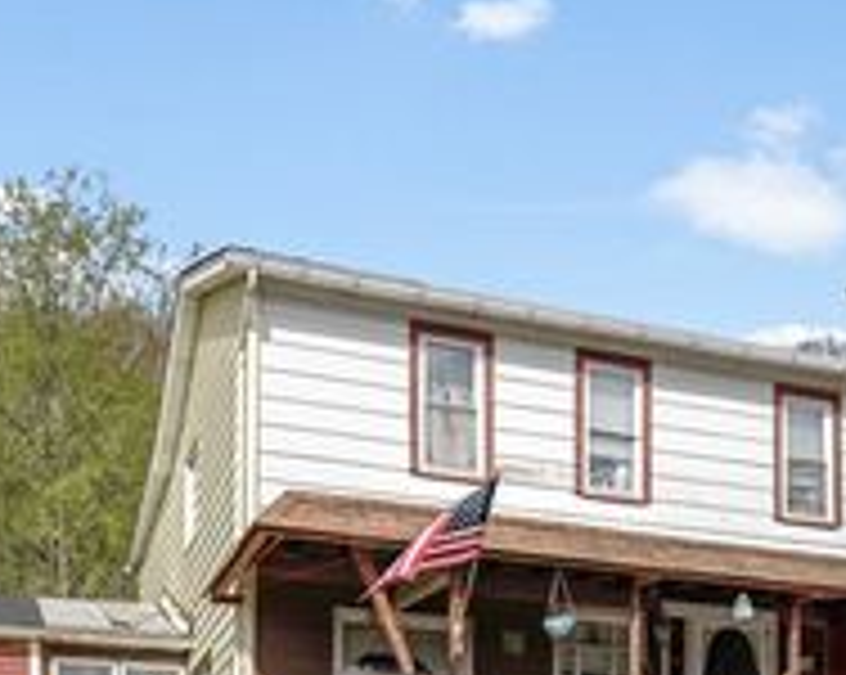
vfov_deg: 33.6
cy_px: 700
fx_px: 1000
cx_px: 333
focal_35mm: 40
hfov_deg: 45.6
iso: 100
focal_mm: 16
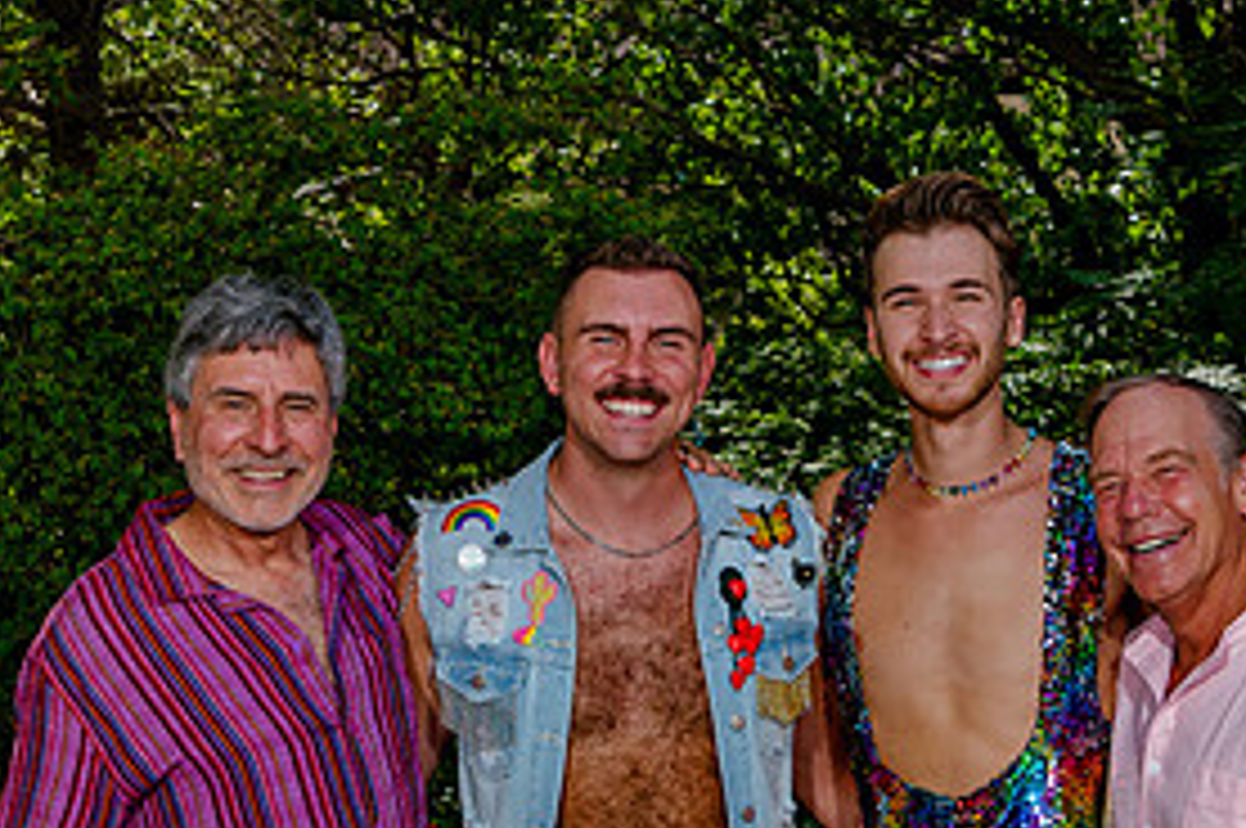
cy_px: 537
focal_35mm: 86
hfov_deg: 23.7
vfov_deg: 15.8
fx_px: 2973
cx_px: 622
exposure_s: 1/160
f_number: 7.1
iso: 200
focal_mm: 34
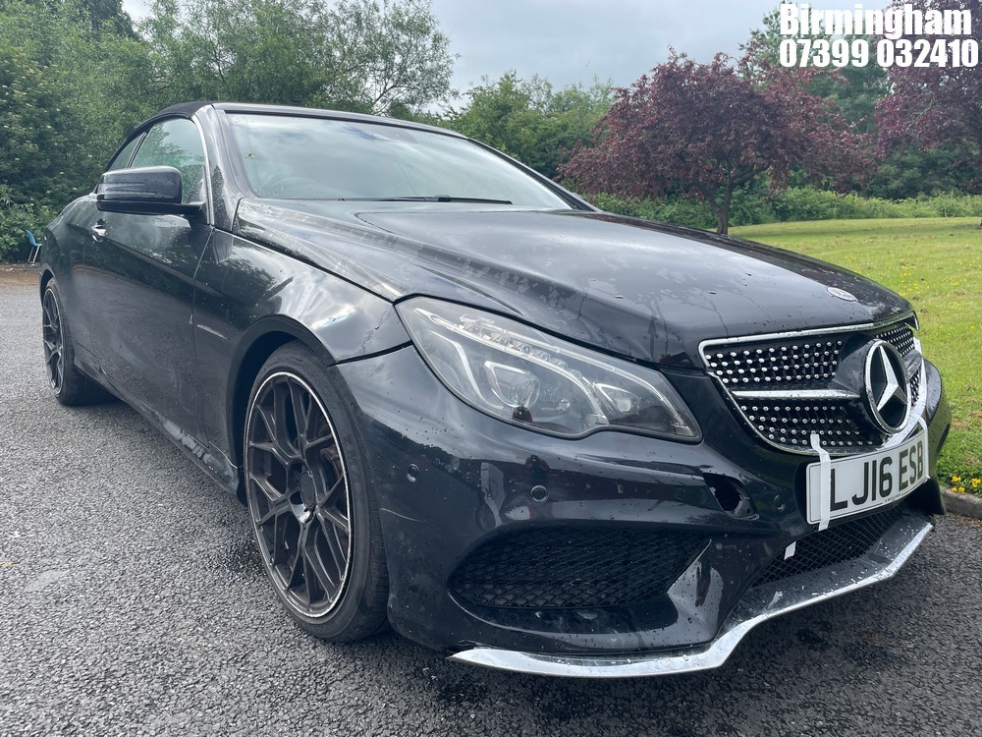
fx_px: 738
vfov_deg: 53.1
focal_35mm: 26
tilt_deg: -8.7
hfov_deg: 67.3
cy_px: 368
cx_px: 491
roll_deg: -0.6
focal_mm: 4.2
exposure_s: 1/1366
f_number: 1.6
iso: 32
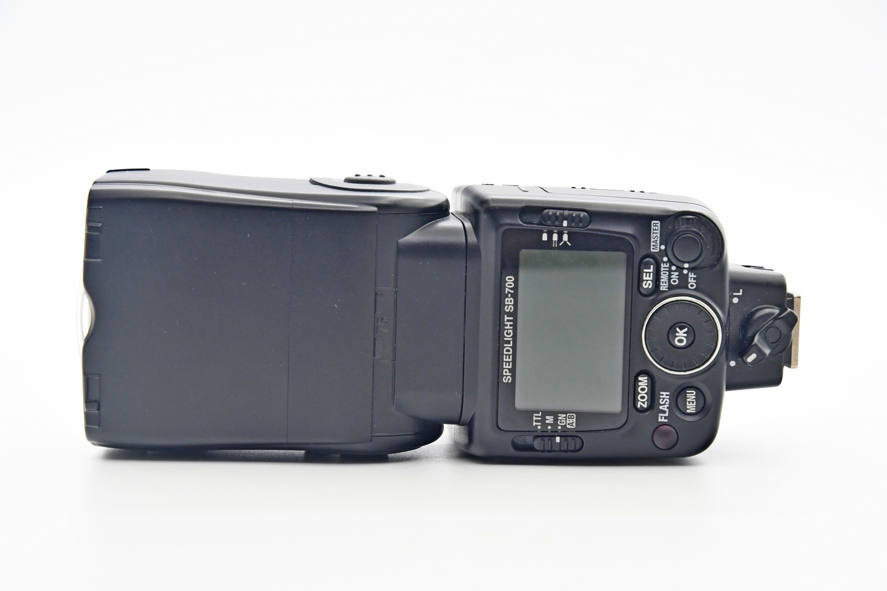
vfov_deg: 14.7
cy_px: 296
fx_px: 2291
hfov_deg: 21.9
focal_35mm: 93
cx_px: 444
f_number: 8
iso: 1250
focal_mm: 62
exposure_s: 1/125
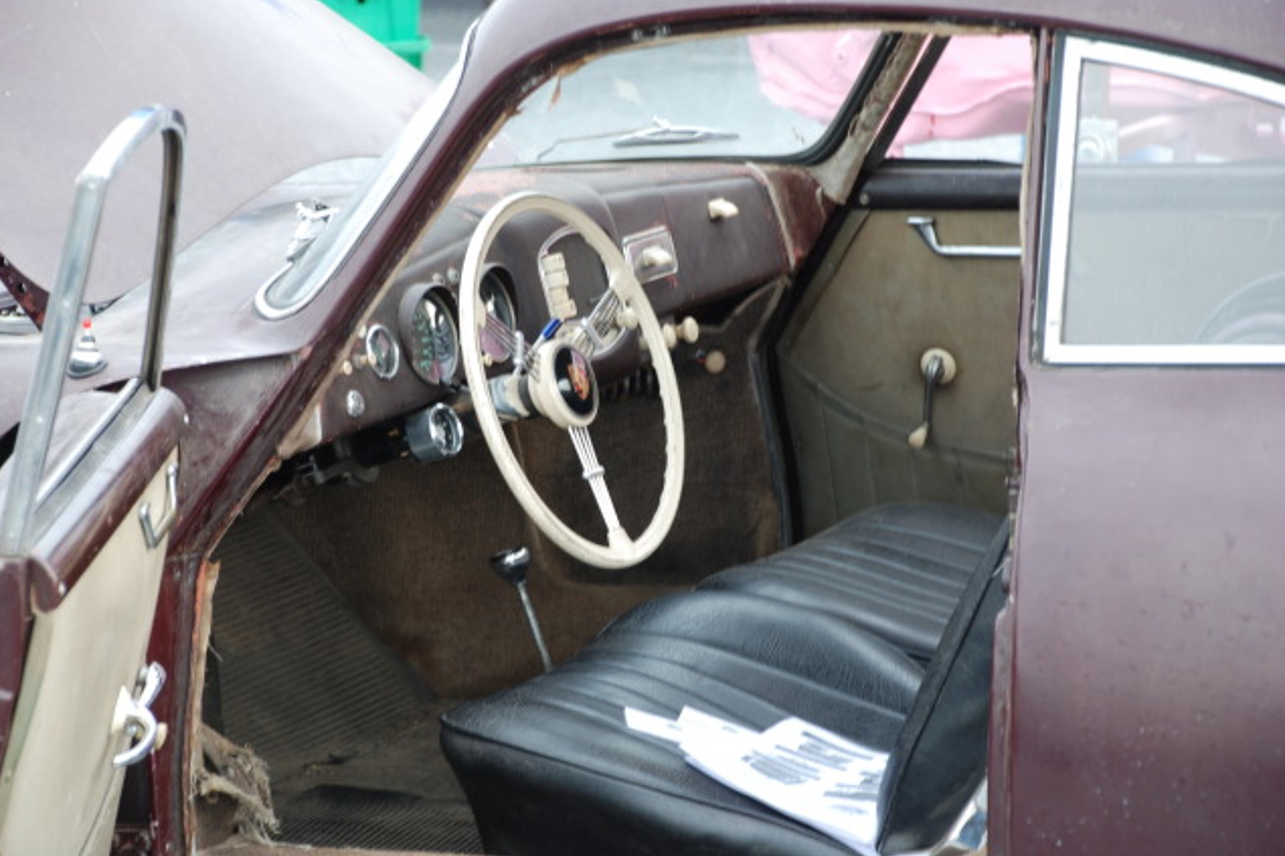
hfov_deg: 16.0
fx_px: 4585
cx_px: 640
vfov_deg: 10.7
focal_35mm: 129
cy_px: 431
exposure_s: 1/15
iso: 100
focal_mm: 85
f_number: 5.6
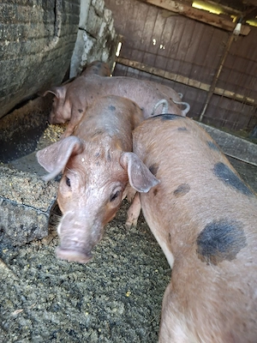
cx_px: 128
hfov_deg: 58.9
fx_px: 228
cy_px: 172
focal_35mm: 23
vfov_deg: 73.9
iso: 160
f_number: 1.8
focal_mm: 5.54
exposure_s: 1/50
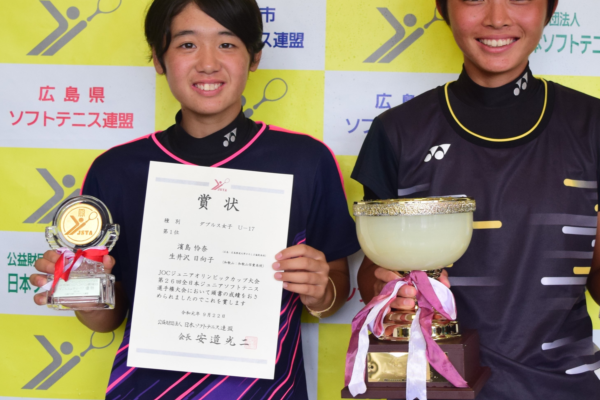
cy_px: 152
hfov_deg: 45.2
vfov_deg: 31.1
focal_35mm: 43
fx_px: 717
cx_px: 354
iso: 640
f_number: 3.8
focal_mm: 22
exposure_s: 1/200
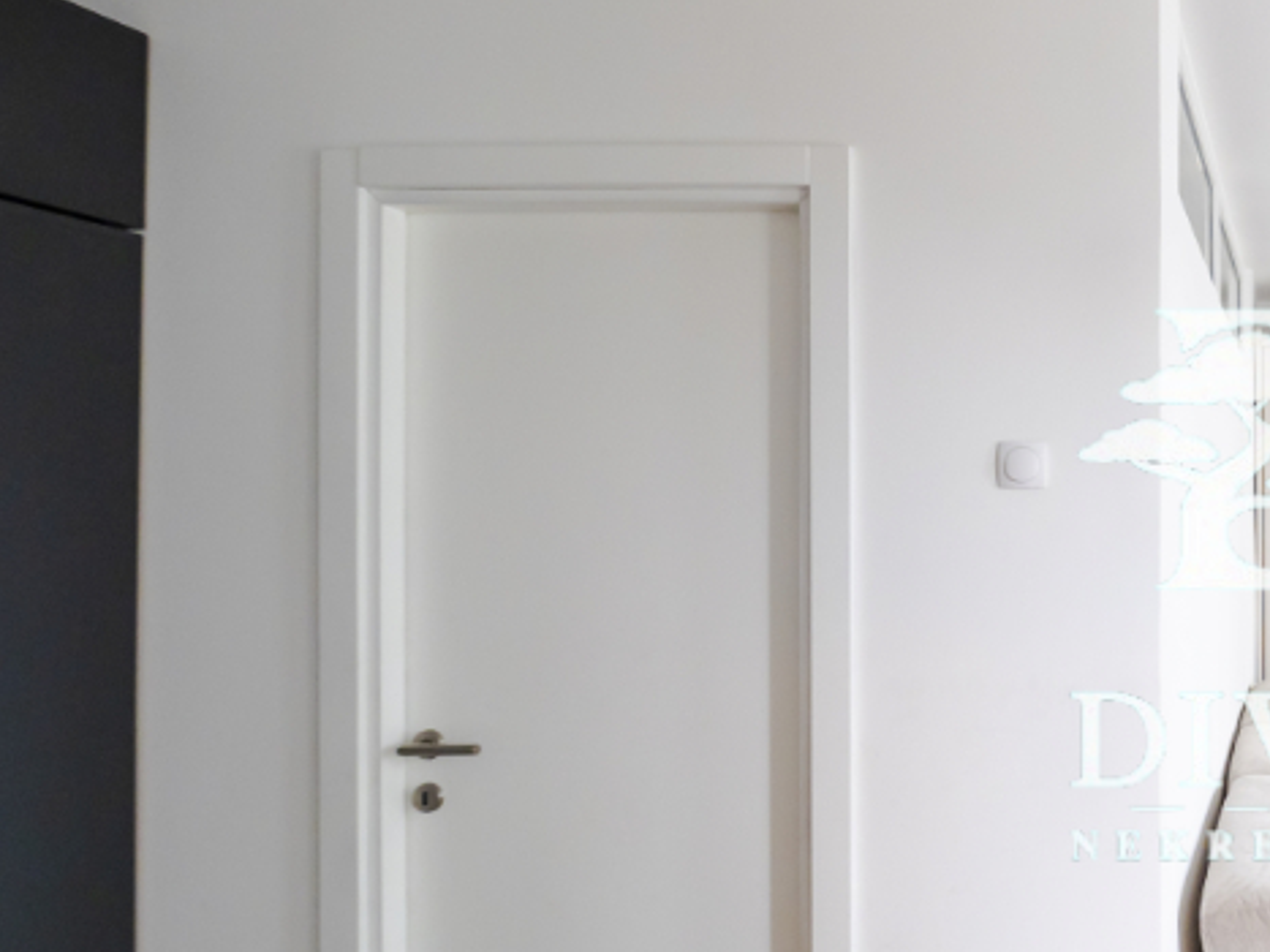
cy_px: 547
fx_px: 1100
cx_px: 1270
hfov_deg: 49.1
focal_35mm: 30
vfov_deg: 46.6
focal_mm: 7
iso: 400
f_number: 4
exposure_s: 1/60
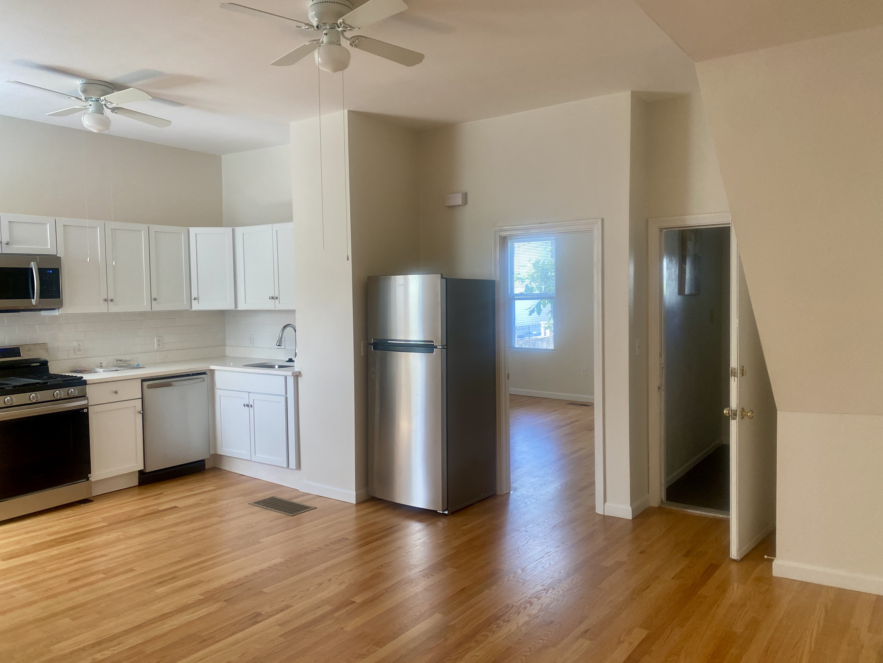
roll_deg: -0.2
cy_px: 332
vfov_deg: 53.1
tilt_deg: -2.7
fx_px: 663
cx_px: 442
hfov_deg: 67.3
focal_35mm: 26
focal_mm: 4.25
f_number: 1.8
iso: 100
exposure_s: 1/121
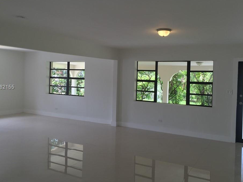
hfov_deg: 55.3
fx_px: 232
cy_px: 87
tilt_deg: -1.7
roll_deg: -2.1
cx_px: 124
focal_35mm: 33
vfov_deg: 42.9
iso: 50
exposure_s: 1/120
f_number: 2.2
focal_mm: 4.15
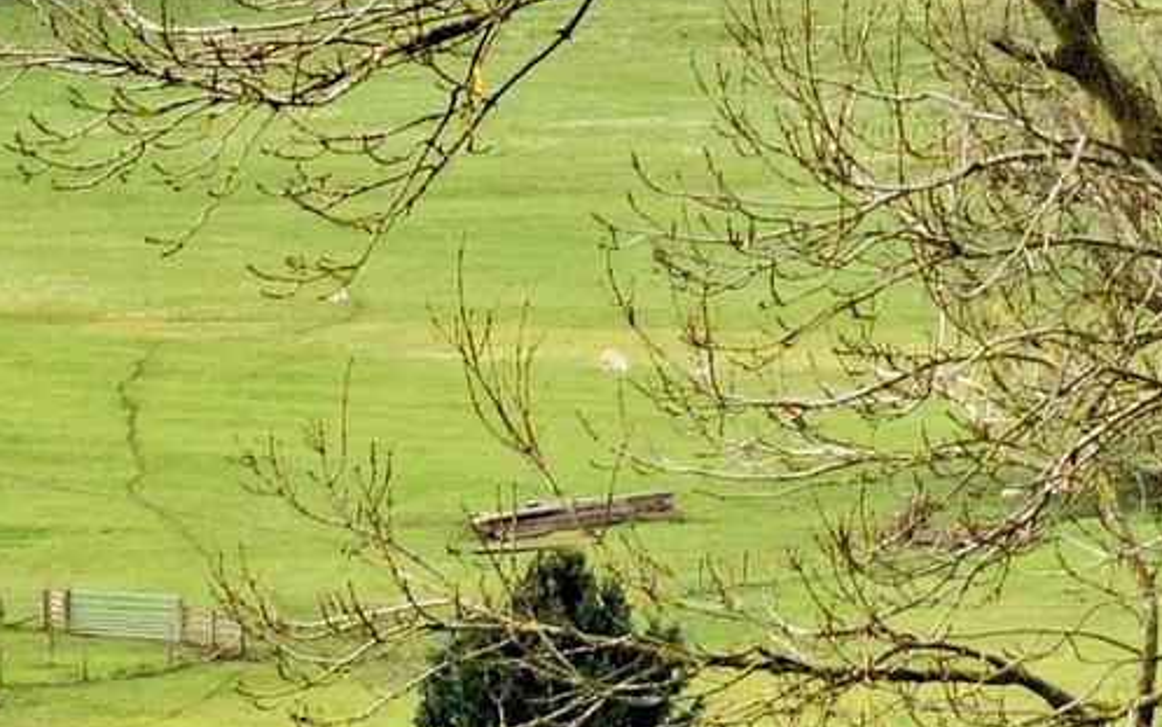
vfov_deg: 2.2
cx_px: 912
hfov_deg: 3.6
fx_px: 18691
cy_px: -30
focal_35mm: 590
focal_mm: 50
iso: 200
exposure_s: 1/200
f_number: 7.1
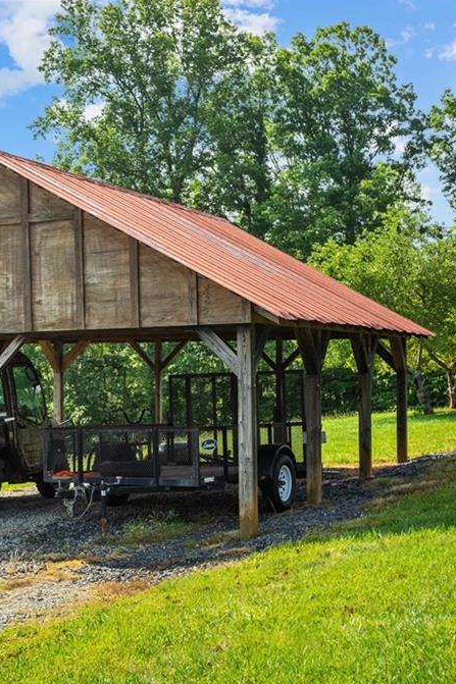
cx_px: 61
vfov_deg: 32.9
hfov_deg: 21.8
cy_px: 341
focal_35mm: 61
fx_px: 1160
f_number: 8
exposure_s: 1/160
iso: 125
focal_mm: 40
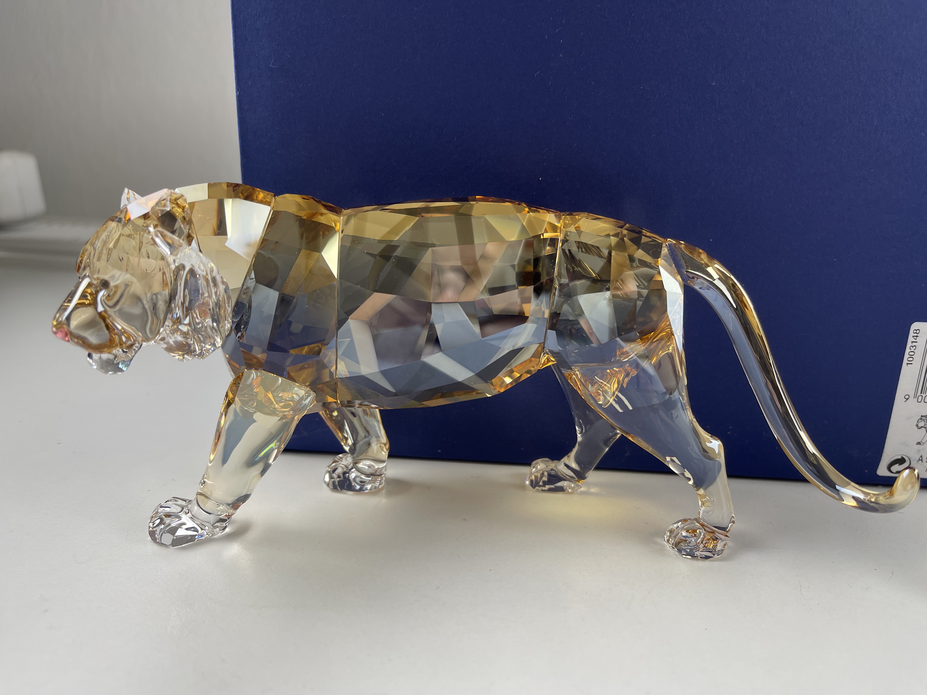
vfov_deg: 54.9
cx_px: 464
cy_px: 348
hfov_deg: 69.4
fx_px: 669
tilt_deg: -17.3
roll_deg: -2.2
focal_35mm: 25
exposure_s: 1/100
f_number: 1.6
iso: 40
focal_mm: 5.1
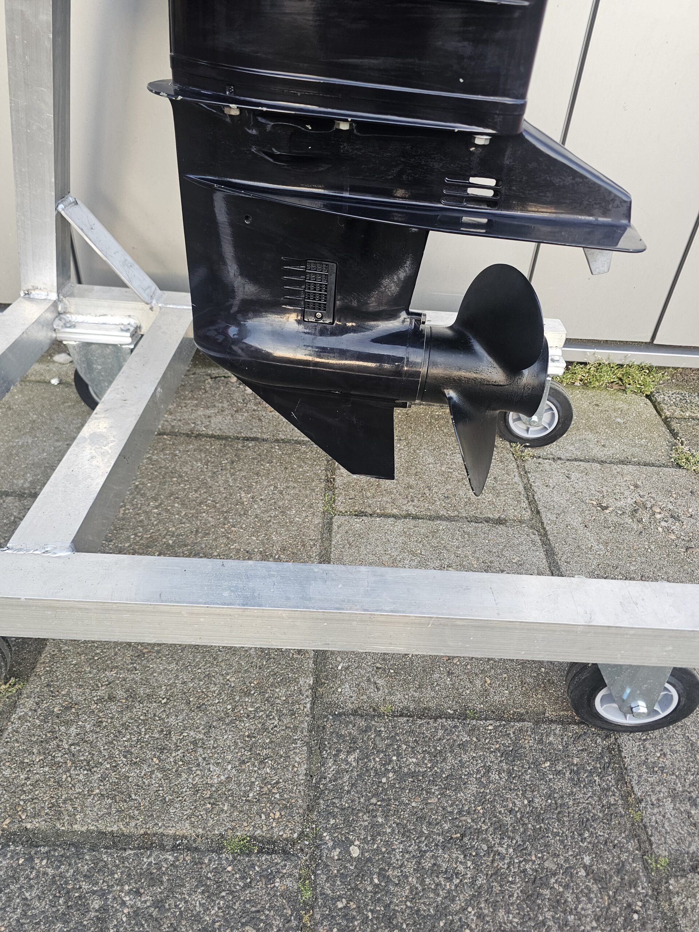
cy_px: 466
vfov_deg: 73.9
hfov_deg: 58.9
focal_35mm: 23
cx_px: 350
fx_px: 619
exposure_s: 1/190
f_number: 1.7
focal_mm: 6.3
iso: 160
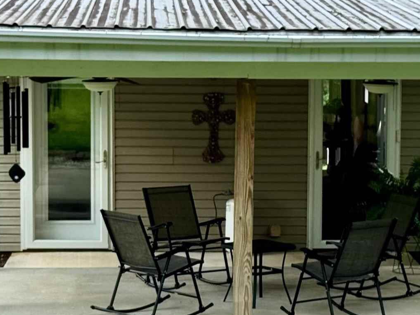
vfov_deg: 10.2
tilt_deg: -7.9
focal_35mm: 145
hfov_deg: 13.6
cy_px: 194
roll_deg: -0.6
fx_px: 1760
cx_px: 241
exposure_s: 1/514
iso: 64
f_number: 1.78
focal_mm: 6.76
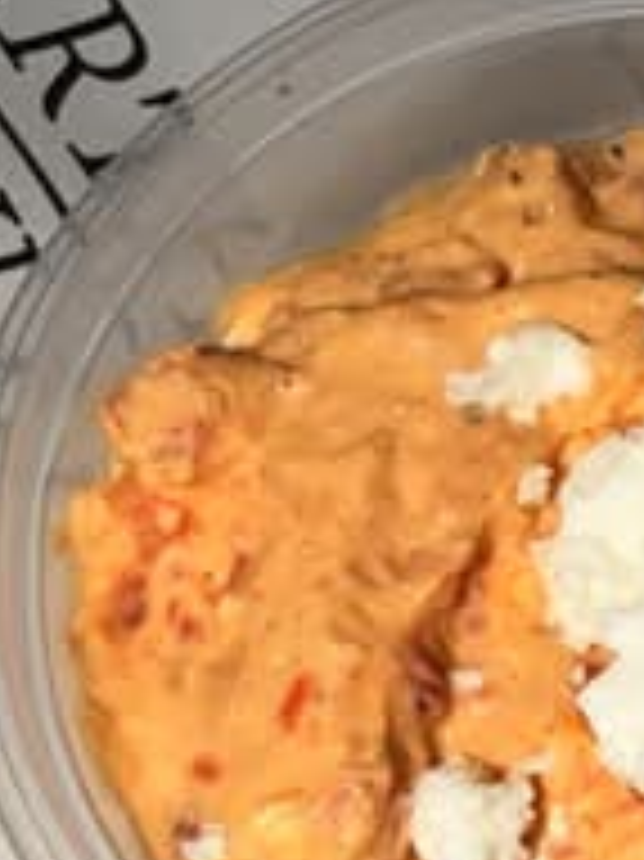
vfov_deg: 20.1
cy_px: 997
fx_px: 2285
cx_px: 784
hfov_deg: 15.4
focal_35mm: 92
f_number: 2.2
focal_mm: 2.22
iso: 12
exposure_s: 1/160
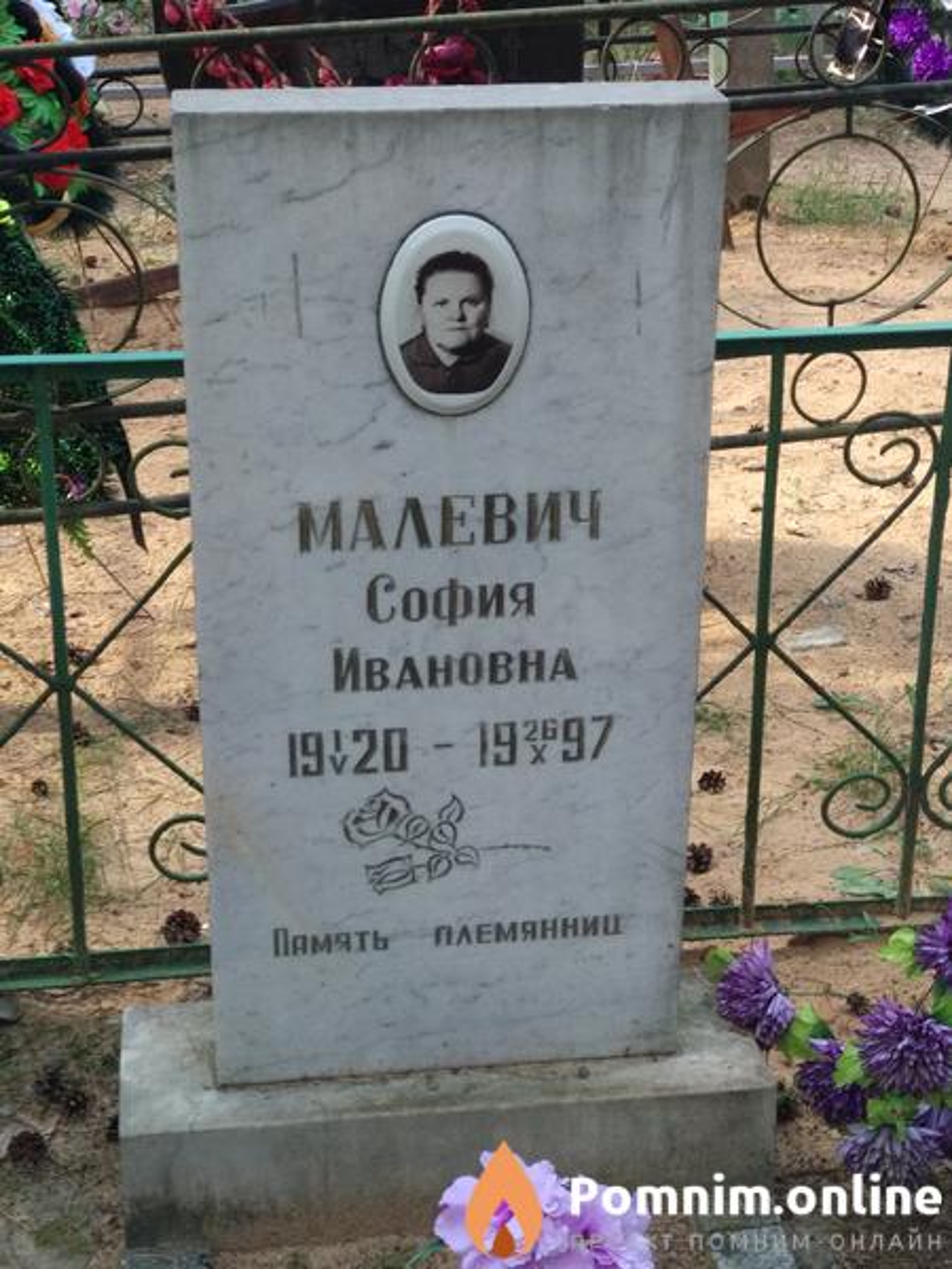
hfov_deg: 28.0
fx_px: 1907
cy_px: 634
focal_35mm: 52
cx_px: 476
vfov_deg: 36.8
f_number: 2.6
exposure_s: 1/60
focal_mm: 5.99
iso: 400
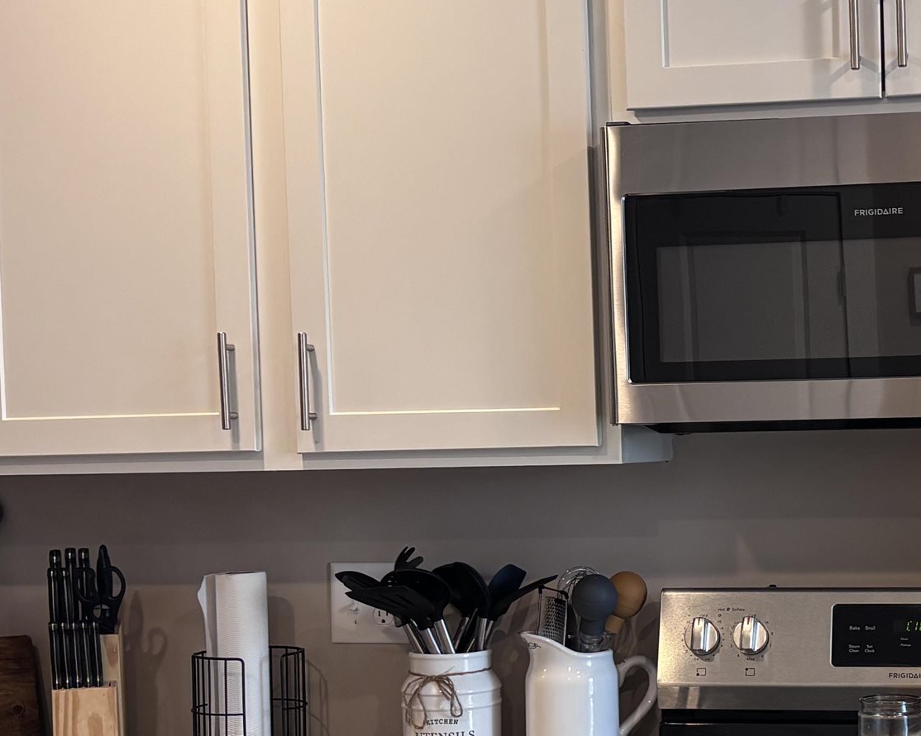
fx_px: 1908
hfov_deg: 26.2
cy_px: 510
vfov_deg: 21.7
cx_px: 831
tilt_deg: -2.0
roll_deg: +1.1
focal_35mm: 70
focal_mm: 5.96
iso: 125
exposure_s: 1/120
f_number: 1.6
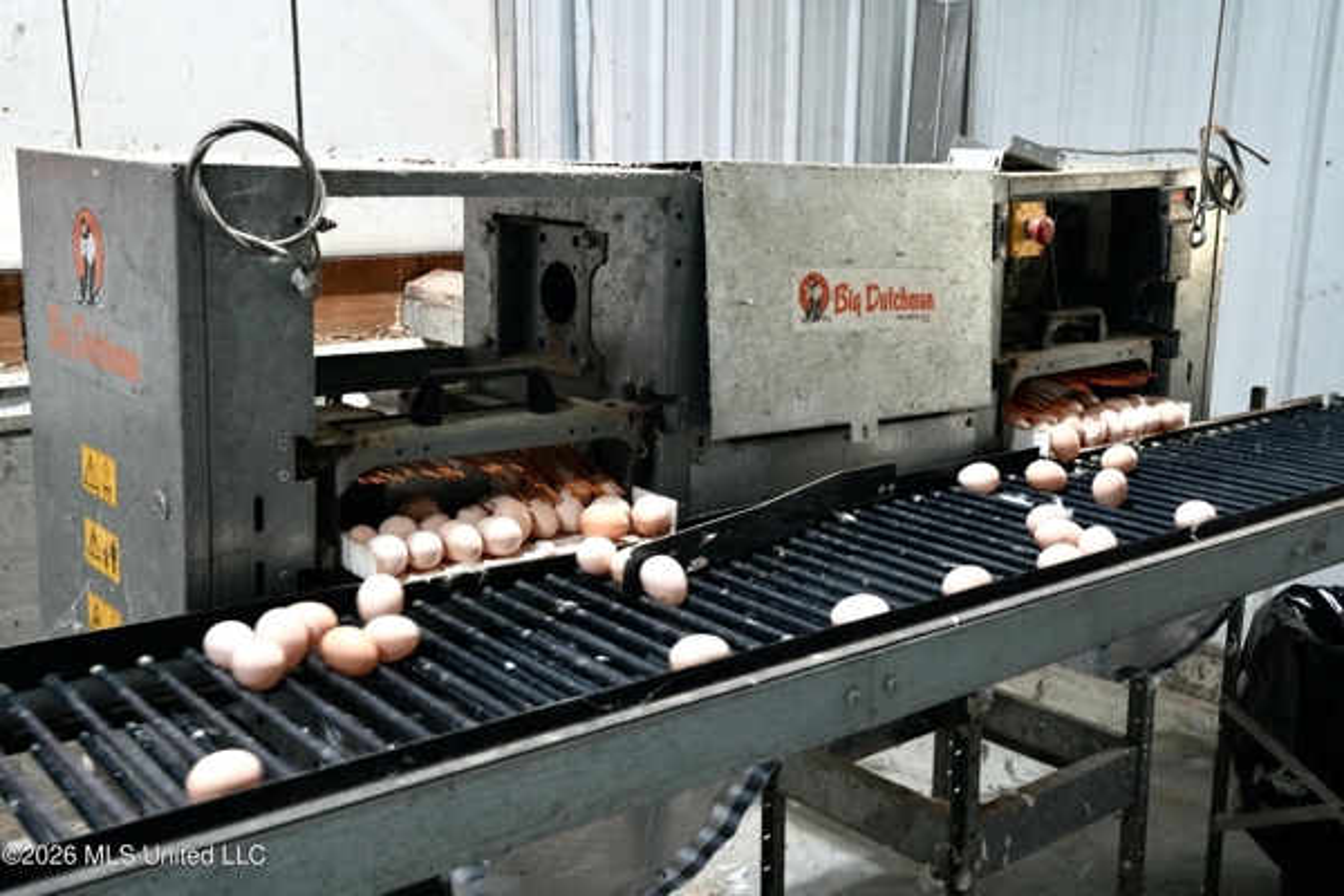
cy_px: 448
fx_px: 1456
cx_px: 672
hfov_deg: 49.6
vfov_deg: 34.2
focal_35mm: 39
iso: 2500
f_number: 6.3
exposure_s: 1/50
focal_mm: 39
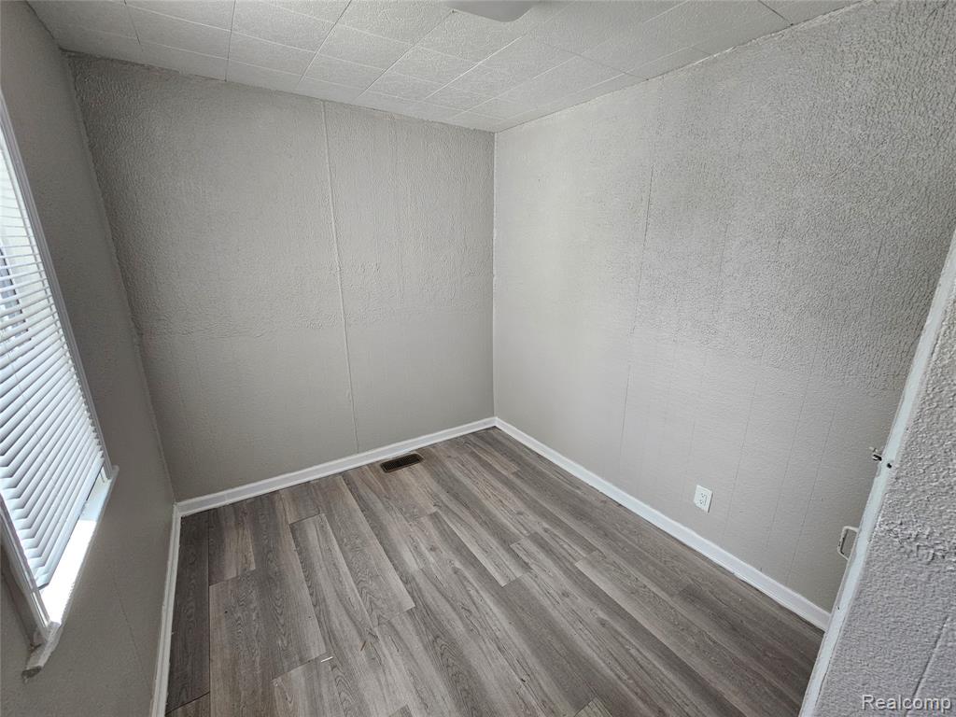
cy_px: 358
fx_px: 359
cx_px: 478
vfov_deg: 89.9
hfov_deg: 106.2
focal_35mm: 13
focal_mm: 2.2
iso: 160
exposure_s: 1/60
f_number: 2.2
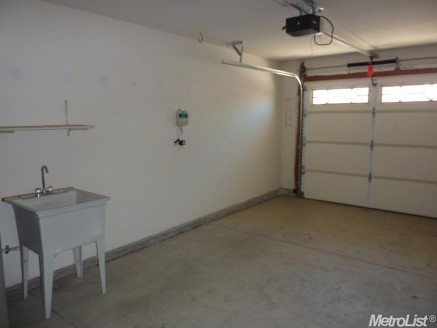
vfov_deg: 54.9
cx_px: 218
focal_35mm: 25
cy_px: 164
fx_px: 316
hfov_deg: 69.4
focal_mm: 4.1
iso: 160
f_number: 3.3
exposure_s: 1/30
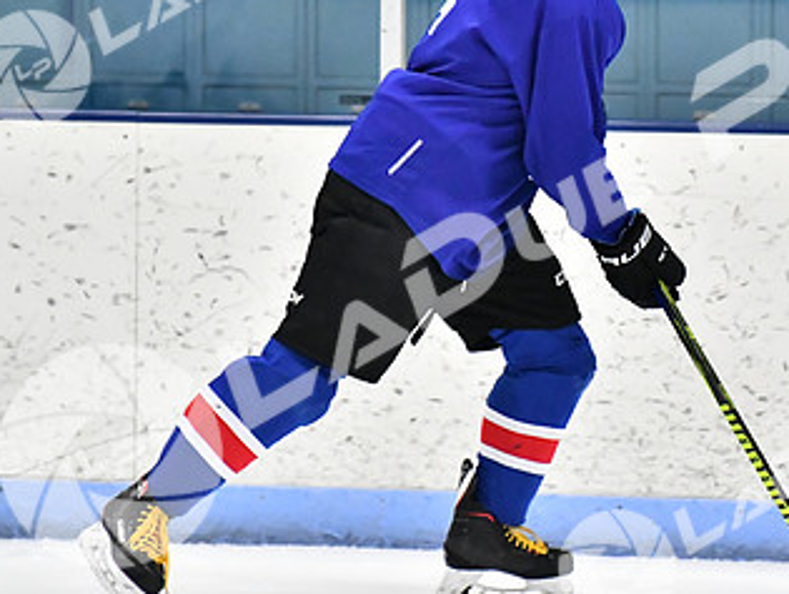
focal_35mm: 504
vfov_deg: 3.0
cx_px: 554
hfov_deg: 3.9
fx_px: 11501
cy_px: 199
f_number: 3.2
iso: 6400
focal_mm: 190
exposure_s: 1/1250
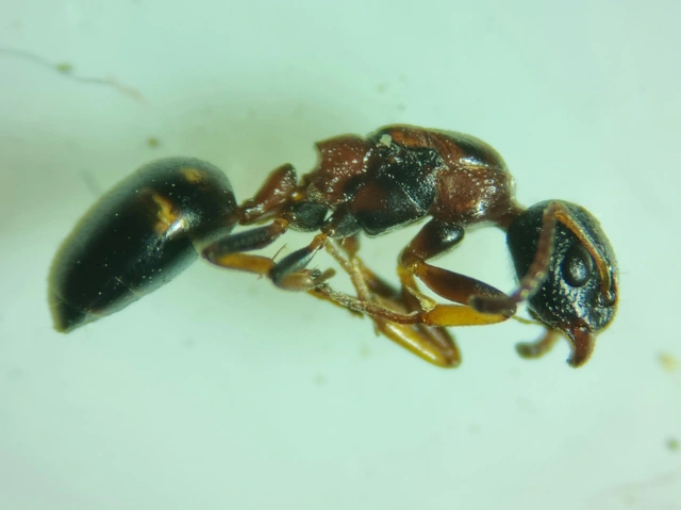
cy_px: 255
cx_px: 340
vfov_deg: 51.3
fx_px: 531
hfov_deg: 65.4
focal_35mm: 27
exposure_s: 1/50
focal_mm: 5.9
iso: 100
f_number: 2
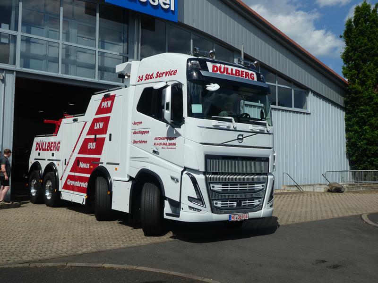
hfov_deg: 50.1
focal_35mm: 37
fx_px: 404
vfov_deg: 38.7
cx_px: 189
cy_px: 142
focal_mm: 6.7
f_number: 4.5
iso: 80
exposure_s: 1/1000
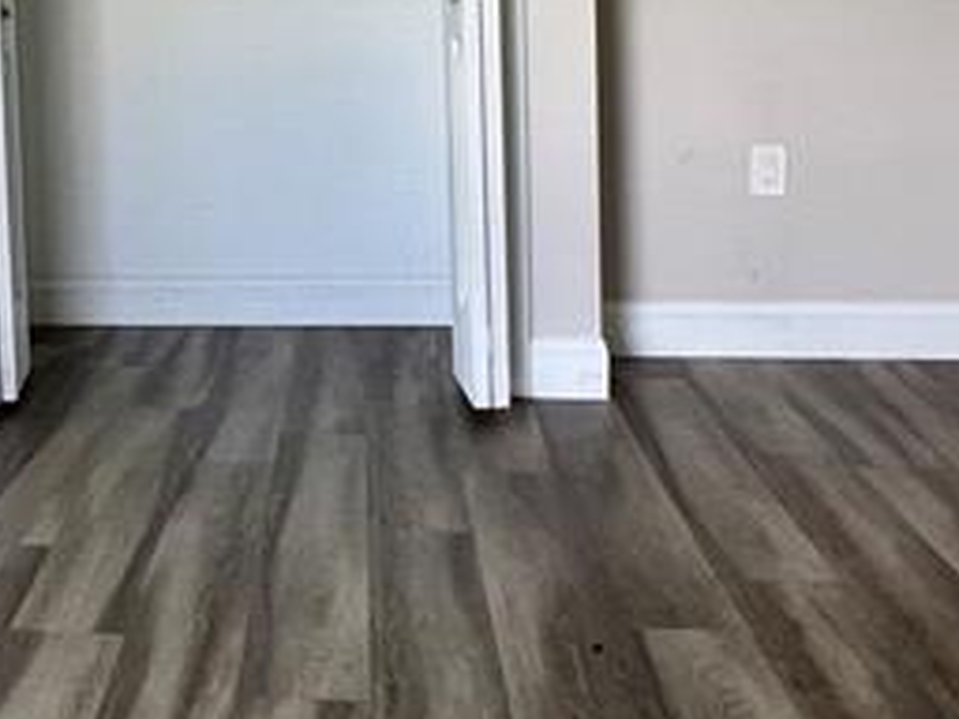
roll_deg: +2.8
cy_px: 105
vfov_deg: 27.3
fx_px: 1441
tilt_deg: -4.3
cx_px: 34
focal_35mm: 52
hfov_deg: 34.1
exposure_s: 1/99
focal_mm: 1.57
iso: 160
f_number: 1.8
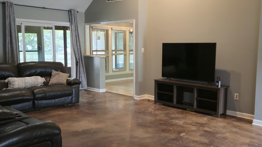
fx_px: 264
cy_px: 79
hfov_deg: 52.7
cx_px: 146
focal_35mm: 38
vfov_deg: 31.2
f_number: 1.8
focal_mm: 5.4
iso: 320
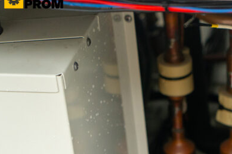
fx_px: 831
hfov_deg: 15.3
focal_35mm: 129
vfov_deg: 10.5
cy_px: 172
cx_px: 289
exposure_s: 1/50
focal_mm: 49
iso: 640
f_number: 4
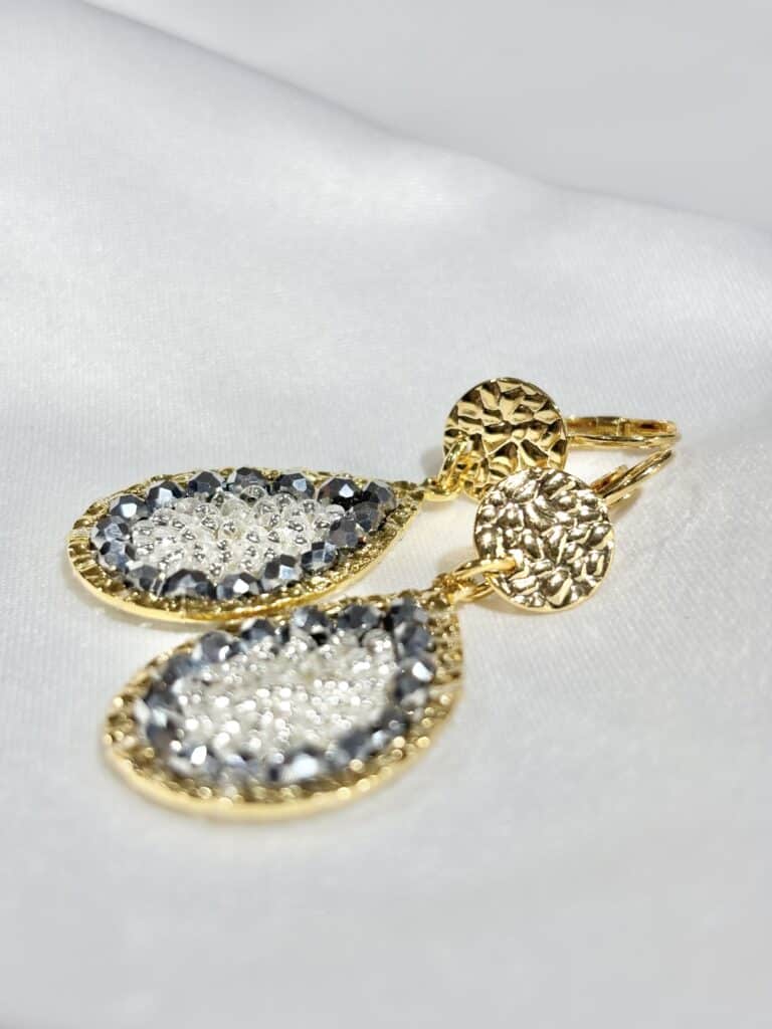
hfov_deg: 28.0
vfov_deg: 36.8
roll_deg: +2.9
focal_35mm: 52
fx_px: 1546
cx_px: 386
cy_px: 514
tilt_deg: -22.0
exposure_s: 1/220
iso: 32
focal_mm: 5.96
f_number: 1.6
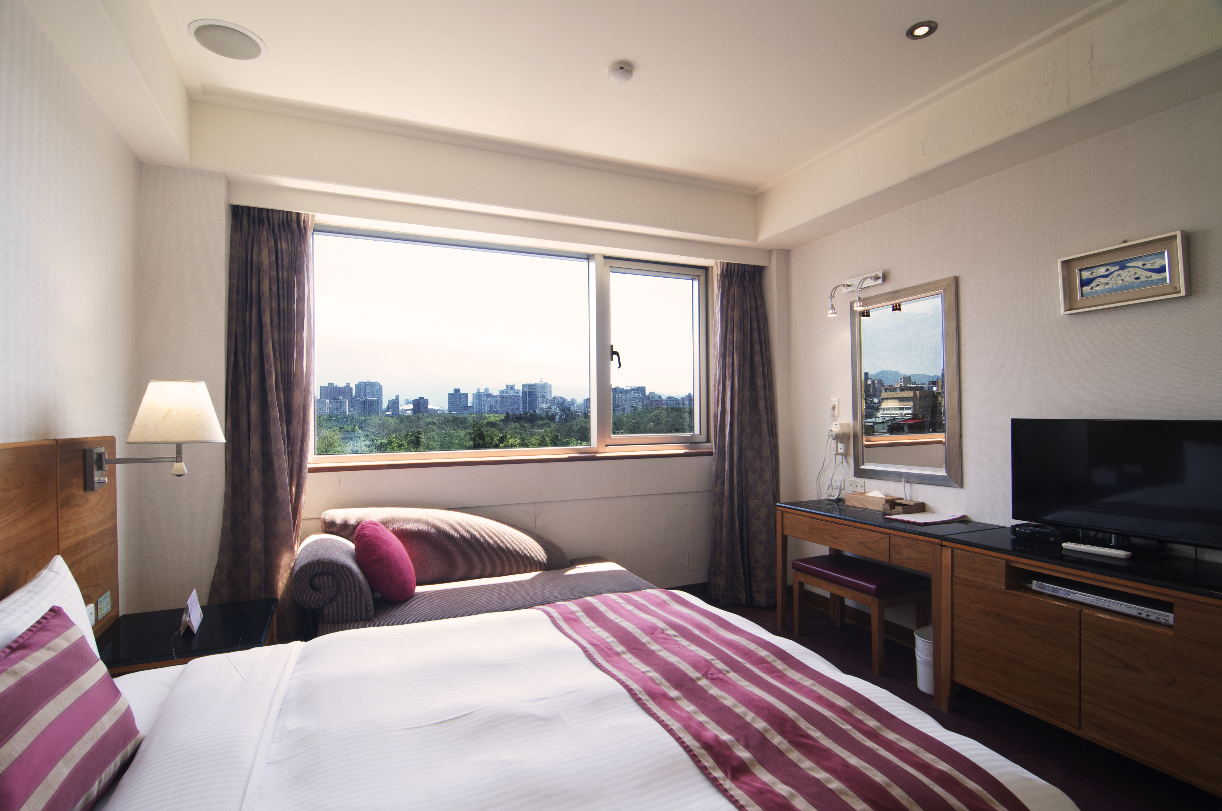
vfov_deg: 71.9
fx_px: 559
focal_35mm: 16
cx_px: 611
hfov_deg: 95.0
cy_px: 406
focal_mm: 11
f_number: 8
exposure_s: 1
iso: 200
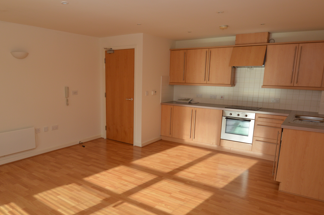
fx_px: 225
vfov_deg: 50.9
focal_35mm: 25
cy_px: 126
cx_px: 132
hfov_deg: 70.9
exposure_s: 1/125
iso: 125
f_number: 5.6
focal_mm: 10
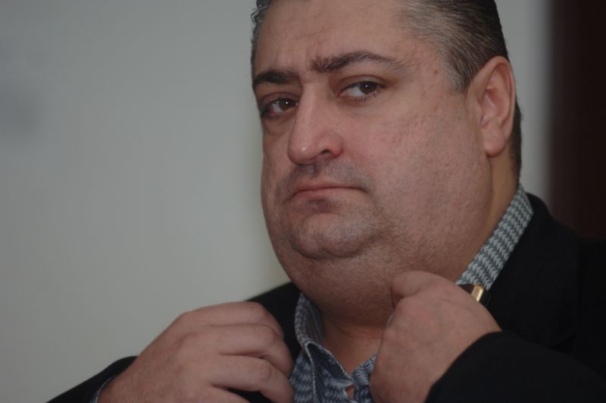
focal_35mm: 300
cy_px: 202
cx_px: 303
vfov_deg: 4.6
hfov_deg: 6.9
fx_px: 5043
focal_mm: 200
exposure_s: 1/160
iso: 400
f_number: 2.8
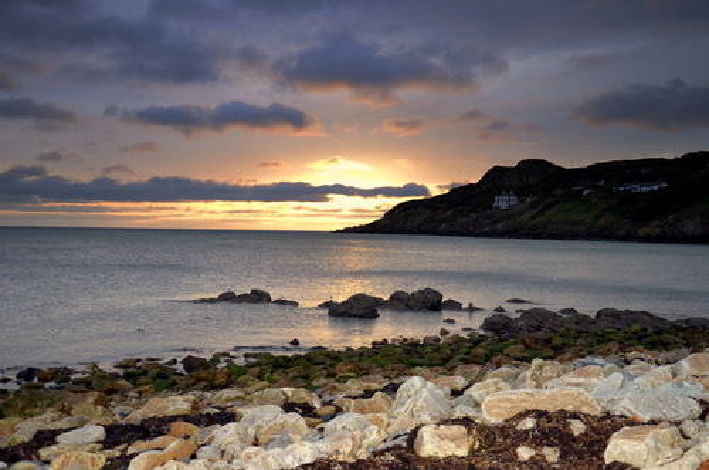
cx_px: 354
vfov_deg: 31.7
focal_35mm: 42
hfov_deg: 46.5
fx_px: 825
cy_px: 235
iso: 800
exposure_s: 1/160
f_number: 5
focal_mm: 28
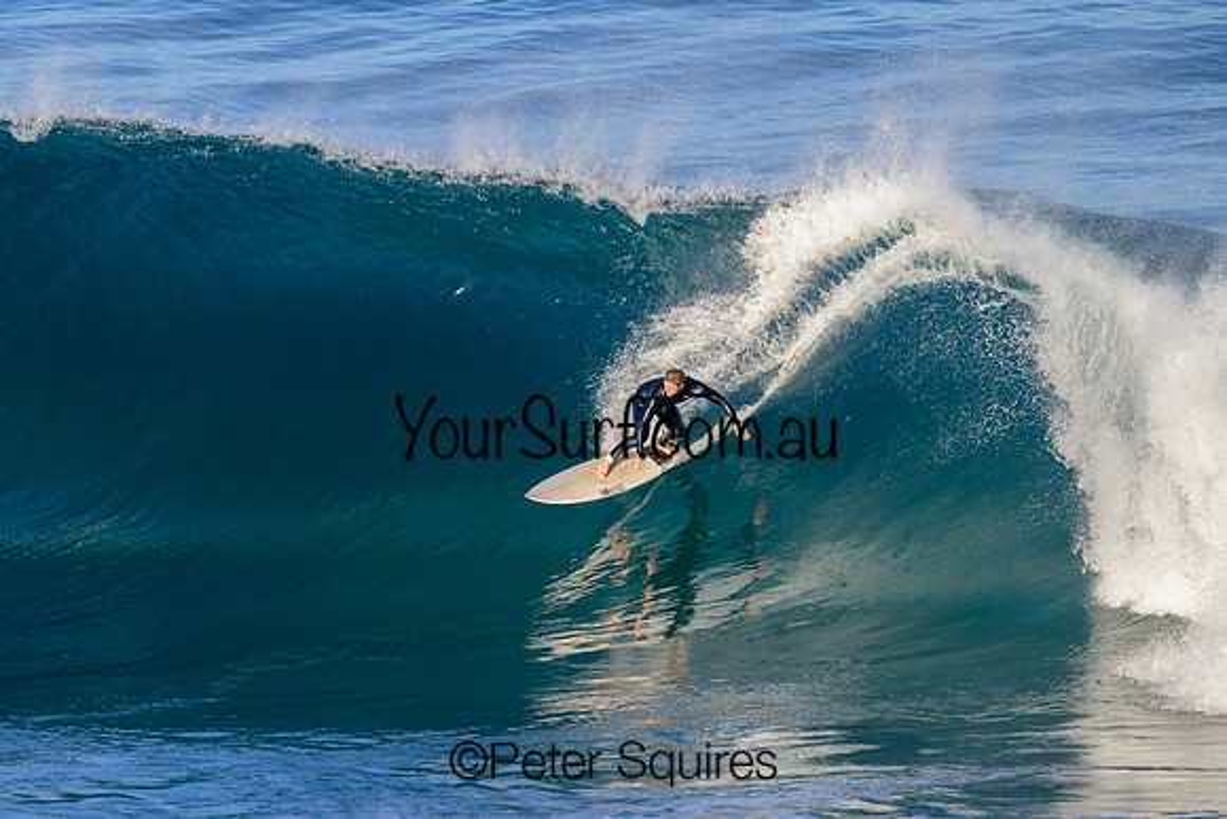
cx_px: 568
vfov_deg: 2.4
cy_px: 364
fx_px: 19331
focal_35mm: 567
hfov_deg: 3.6
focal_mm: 510
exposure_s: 1/2000
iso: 2200
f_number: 10
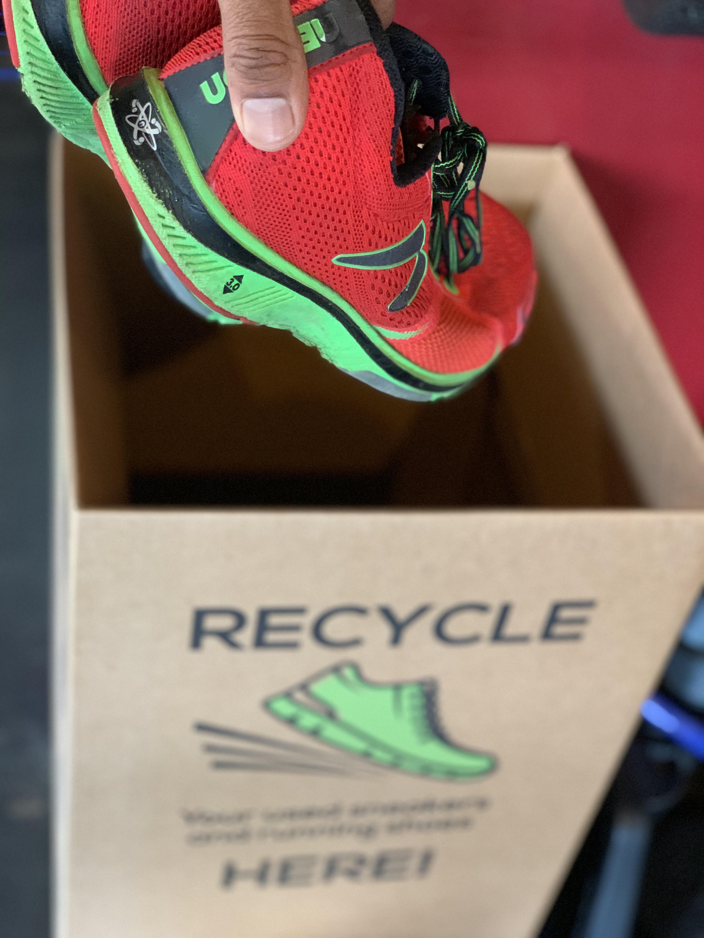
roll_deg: -11.5
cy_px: 469
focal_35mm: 52
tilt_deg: -42.8
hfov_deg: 28.0
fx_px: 1410
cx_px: 352
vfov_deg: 36.8
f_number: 2.4
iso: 400
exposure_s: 1/60
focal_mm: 6
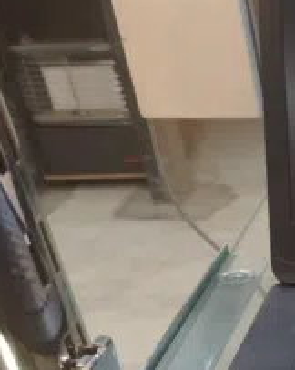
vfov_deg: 25.6
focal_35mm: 74
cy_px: 242
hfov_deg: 16.8
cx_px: 546
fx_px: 809
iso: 628
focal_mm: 5.25
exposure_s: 1/100
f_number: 1.75
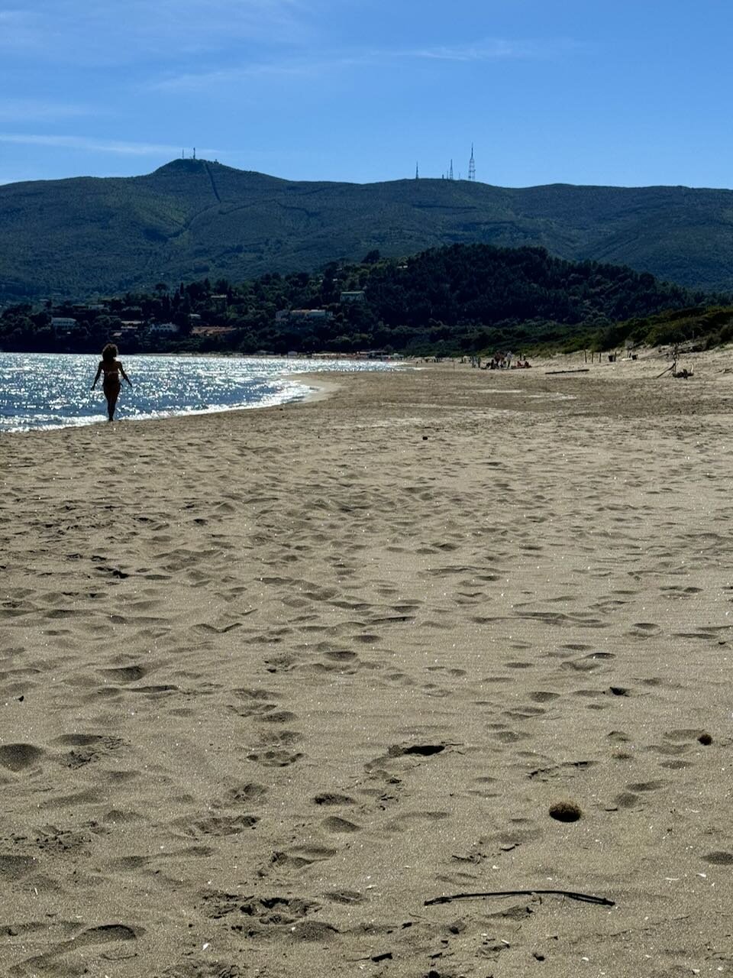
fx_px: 1355
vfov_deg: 39.7
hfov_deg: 30.3
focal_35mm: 48
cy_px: 489
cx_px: 366
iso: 80
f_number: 1.78
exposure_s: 1/12346
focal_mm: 6.76
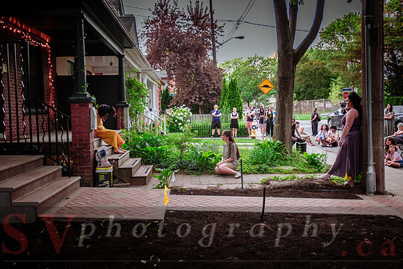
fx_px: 381
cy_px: 134
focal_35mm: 34
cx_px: 202
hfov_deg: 55.8
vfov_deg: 38.9
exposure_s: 1/250
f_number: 2.8
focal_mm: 22.7
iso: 1600
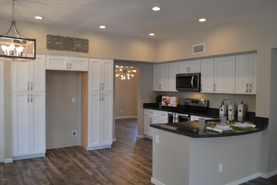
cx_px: 138
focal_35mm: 30
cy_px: 92
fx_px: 231
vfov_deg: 43.6
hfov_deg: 61.9
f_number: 4.5
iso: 400
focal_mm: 20
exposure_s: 1/80
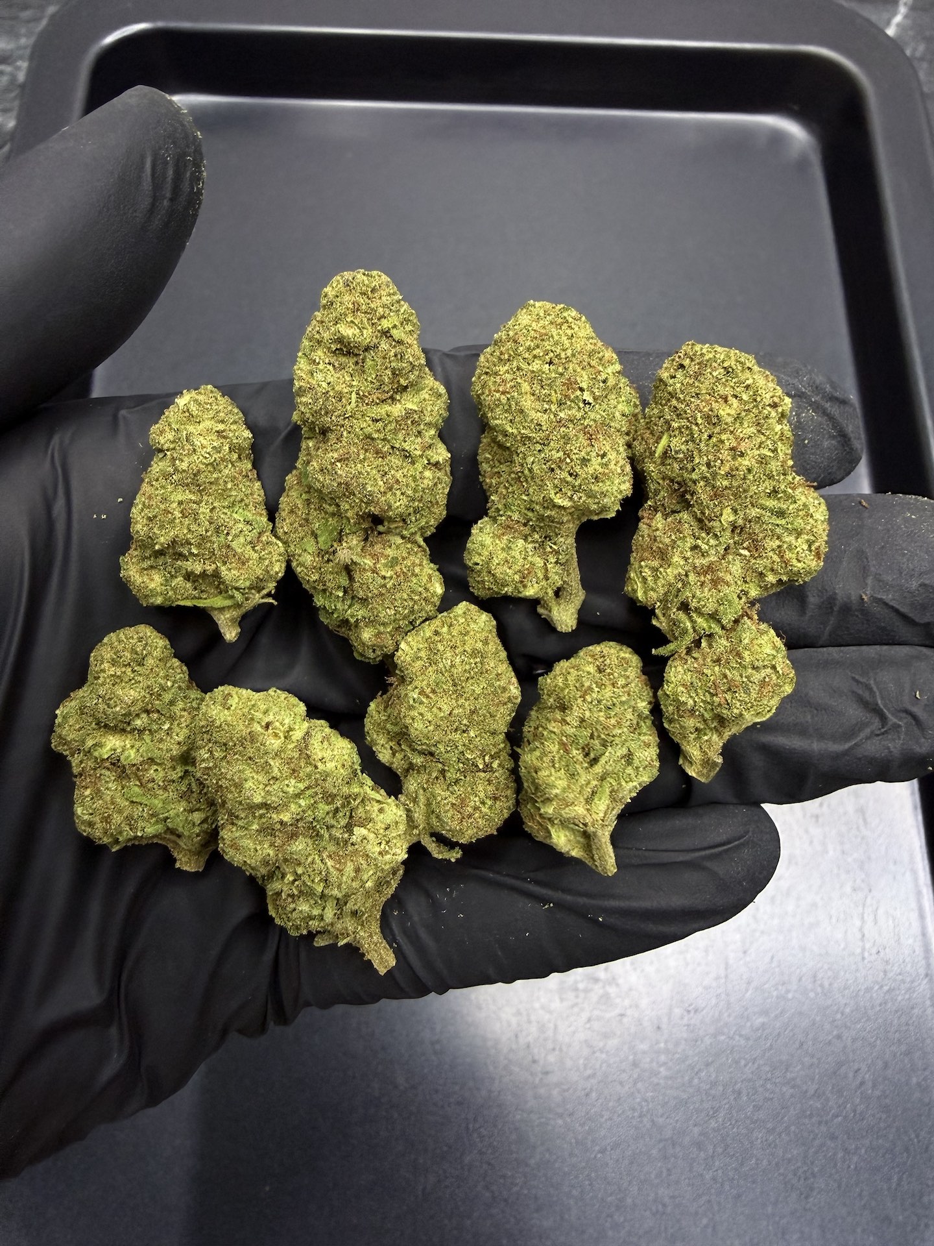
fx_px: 863
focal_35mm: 24
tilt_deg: -71.4
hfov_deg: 56.8
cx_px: 467
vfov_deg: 71.6
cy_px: 623
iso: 200
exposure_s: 1/47
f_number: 2.2
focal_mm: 2.22
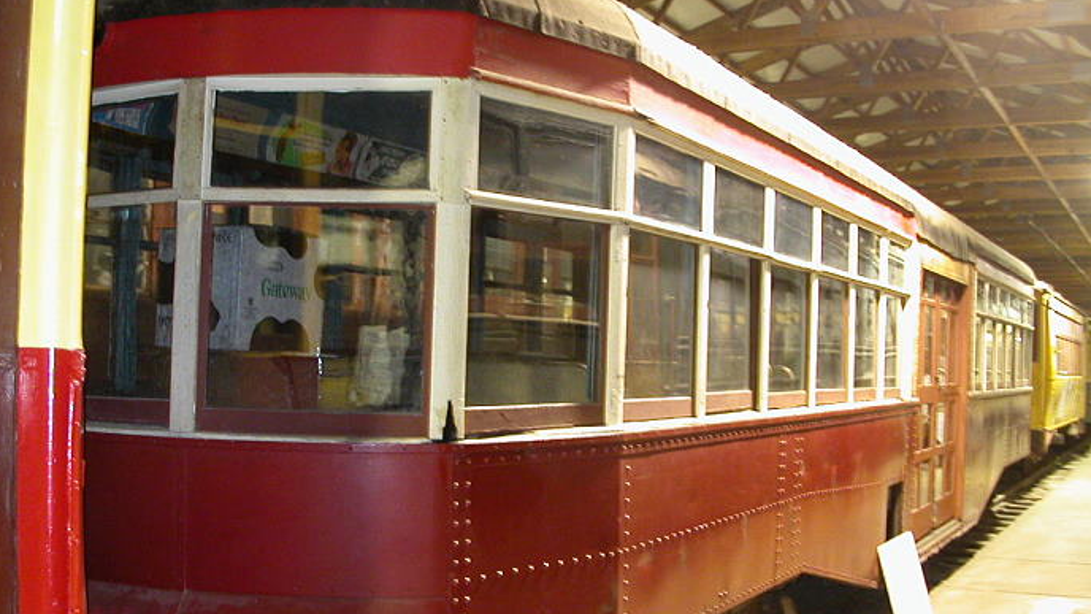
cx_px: 544
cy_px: 374
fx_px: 1186
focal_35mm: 41
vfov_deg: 28.9
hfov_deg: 49.4
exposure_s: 1/4.4
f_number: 2.7
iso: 200
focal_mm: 5.6
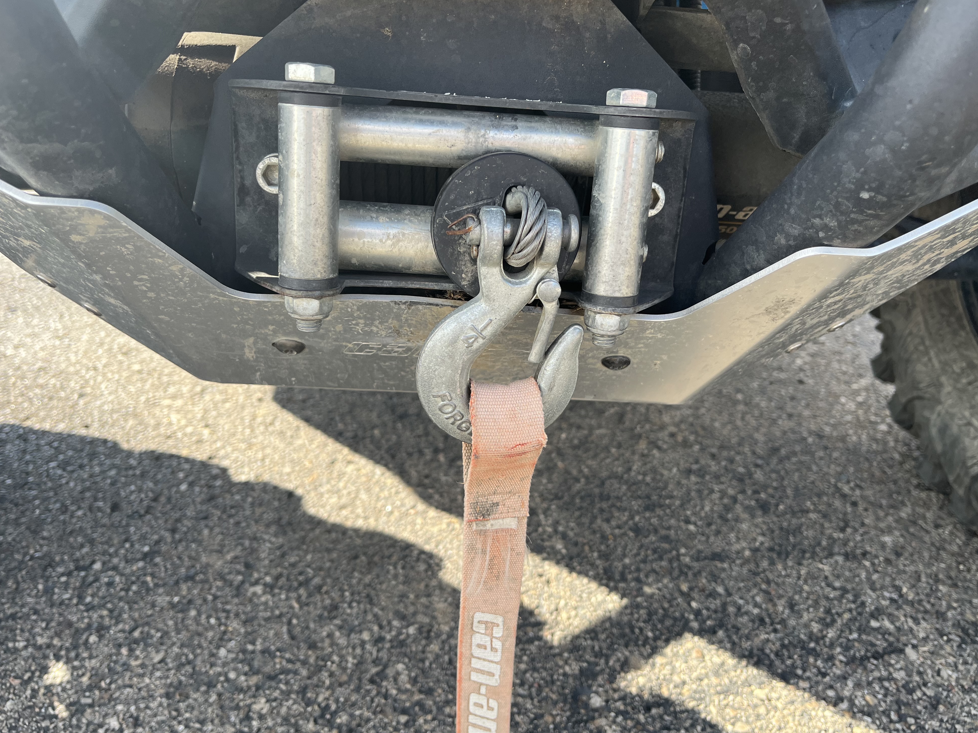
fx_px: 763
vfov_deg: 51.4
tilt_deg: -23.9
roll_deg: -2.1
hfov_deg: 65.3
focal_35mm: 27
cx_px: 481
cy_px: 363
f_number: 1.6
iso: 50
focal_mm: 5.1
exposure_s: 1/497
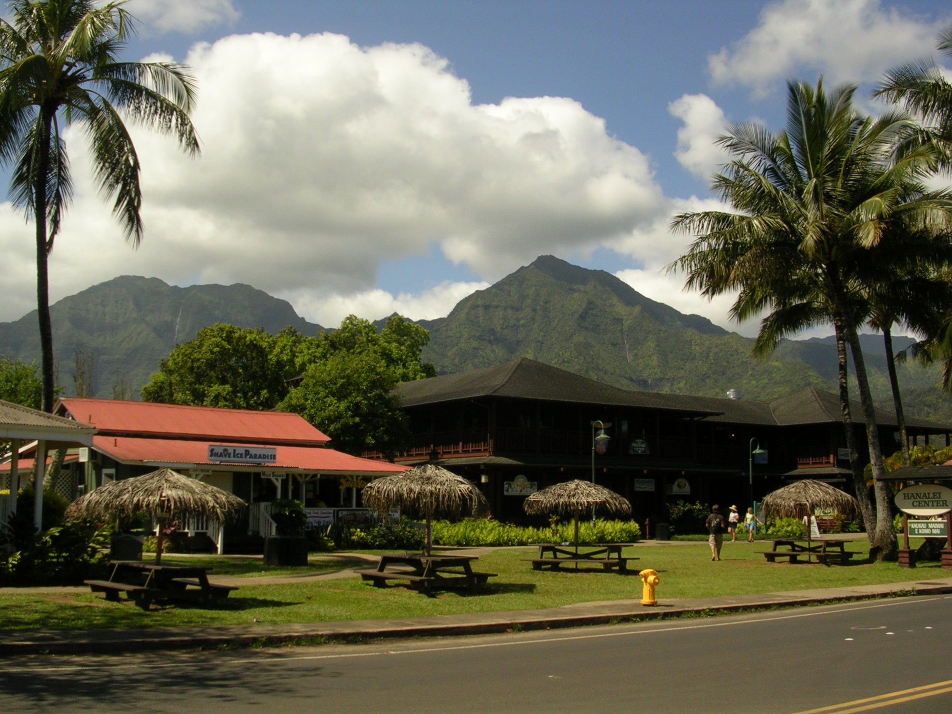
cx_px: 476
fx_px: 1045
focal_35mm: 38
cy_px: 357
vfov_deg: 37.7
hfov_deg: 49.0
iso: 50
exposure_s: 1/438
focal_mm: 5.8
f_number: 5.6
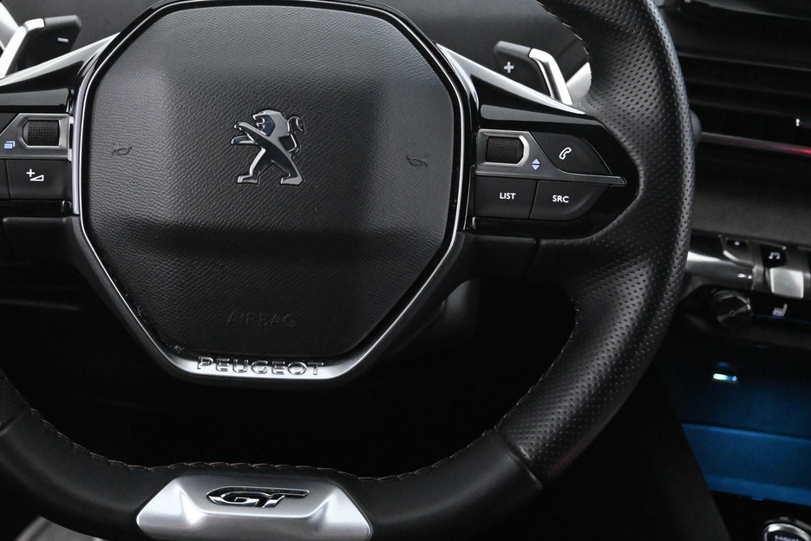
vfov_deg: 25.7
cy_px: 154
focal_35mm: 52
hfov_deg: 37.8
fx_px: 1171
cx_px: 282
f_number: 3.8
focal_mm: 20
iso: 6400
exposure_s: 1/30
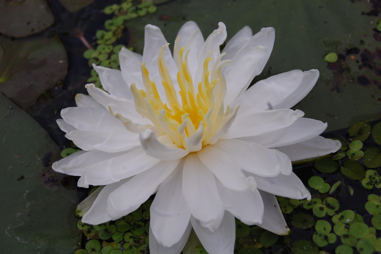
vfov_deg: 19.7
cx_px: 190
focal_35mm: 69
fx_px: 730
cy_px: 127
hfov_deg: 29.3
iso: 200
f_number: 10
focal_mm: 46
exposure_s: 1/400
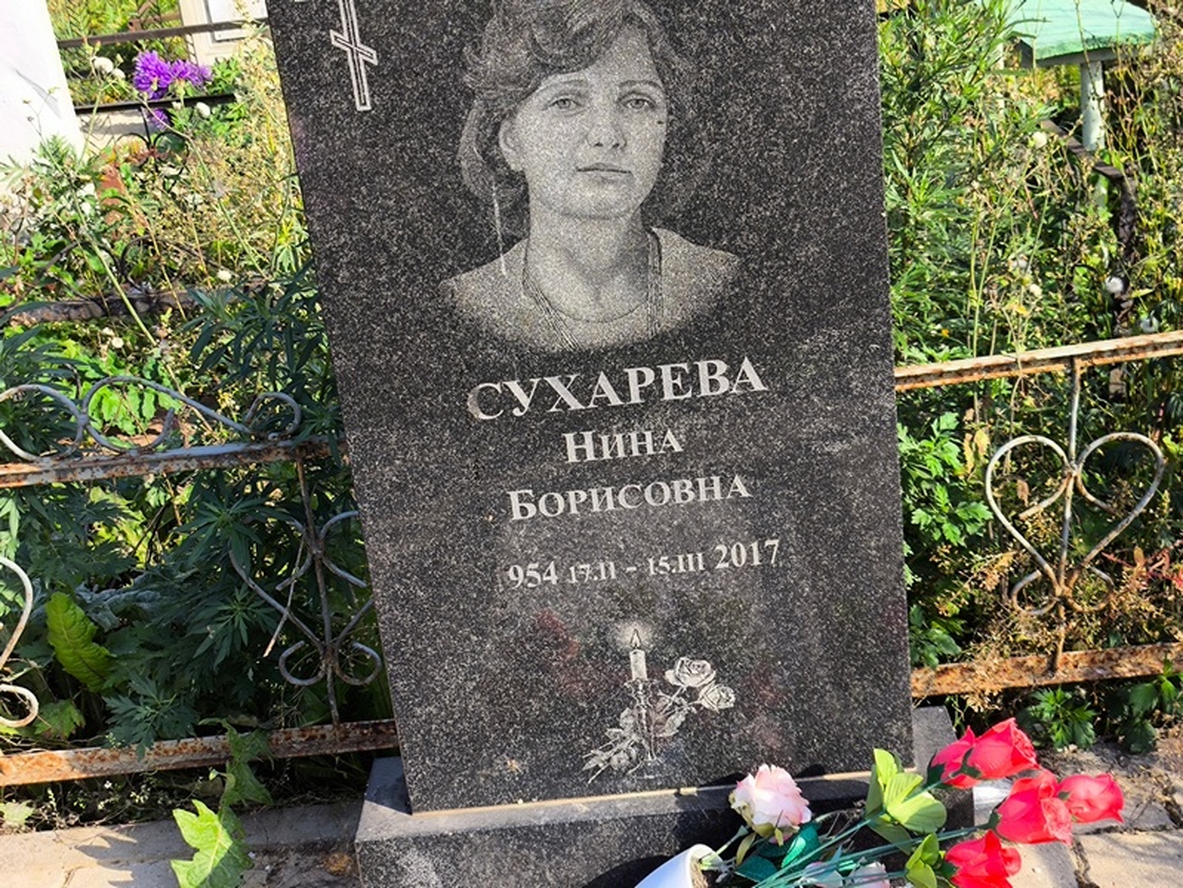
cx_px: 592
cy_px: 444
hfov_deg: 38.2
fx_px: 1710
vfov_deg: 29.1
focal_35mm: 50
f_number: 1.7
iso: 50
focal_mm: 4.71
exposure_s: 1/499
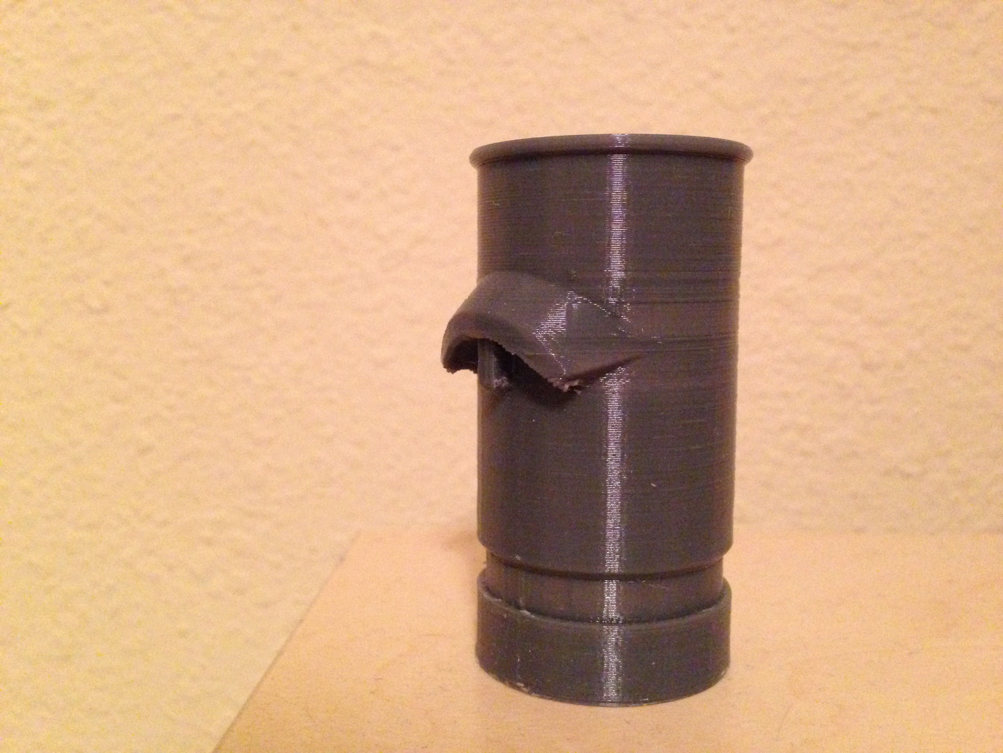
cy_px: 376
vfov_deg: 42.9
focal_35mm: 33
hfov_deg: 55.4
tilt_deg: -6.0
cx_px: 502
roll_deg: +0.8
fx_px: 956
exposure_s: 1/15
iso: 800
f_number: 2.4
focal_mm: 4.12
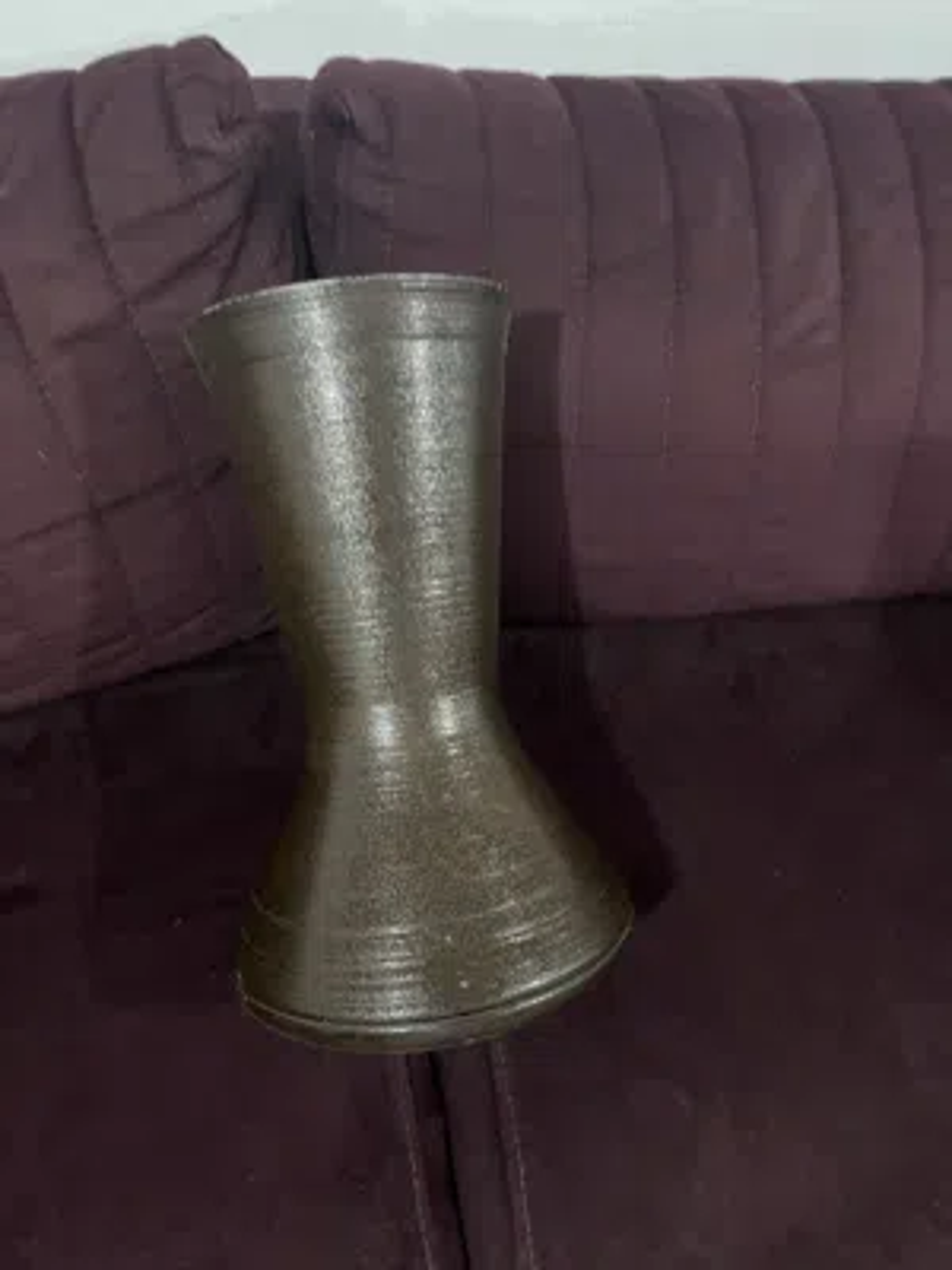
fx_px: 953
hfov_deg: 53.1
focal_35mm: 26
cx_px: 476
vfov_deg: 67.3
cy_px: 635
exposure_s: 1/25
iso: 640
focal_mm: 5.1
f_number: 1.6
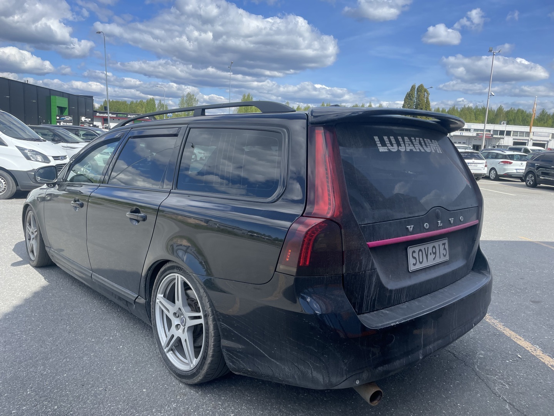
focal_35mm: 26
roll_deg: -3.4
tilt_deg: -6.7
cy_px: 208
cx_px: 277
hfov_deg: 67.3
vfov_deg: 53.1
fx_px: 416
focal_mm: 4.2
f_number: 1.6
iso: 32
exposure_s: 1/2451
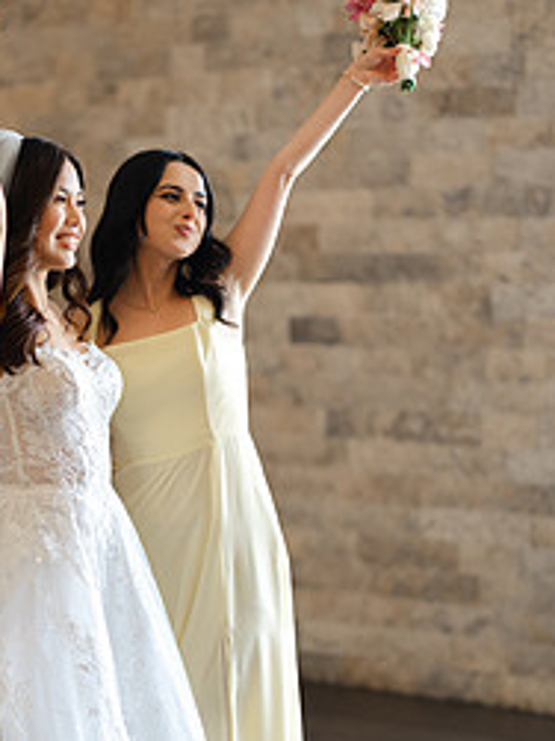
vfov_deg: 17.4
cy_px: 452
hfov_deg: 13.0
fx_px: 2418
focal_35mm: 113
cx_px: 128
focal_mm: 80
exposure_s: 1/200
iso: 500
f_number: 1.7
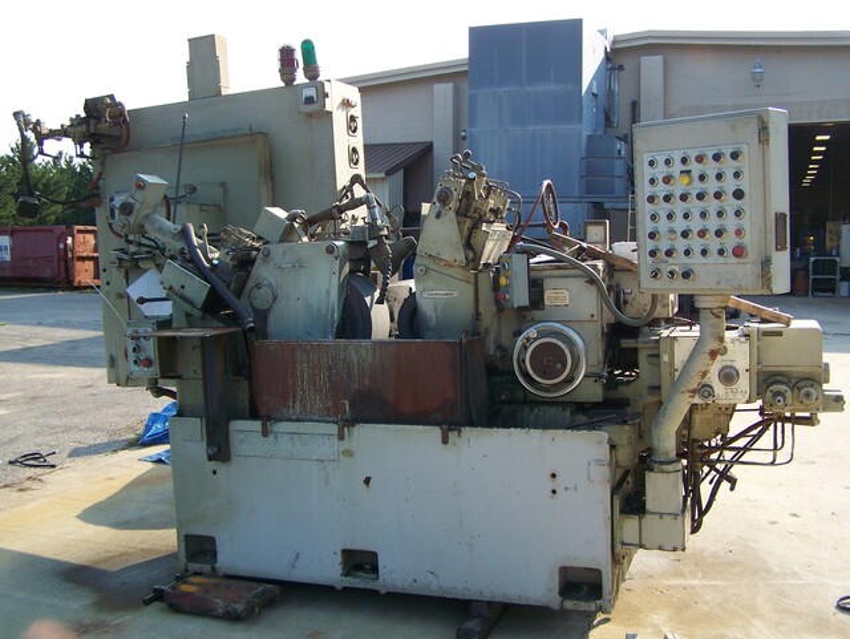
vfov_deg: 37.8
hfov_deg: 48.9
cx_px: 425
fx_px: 934
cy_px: 320
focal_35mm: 38
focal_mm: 6.3
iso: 80
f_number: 2.8
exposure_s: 1/500
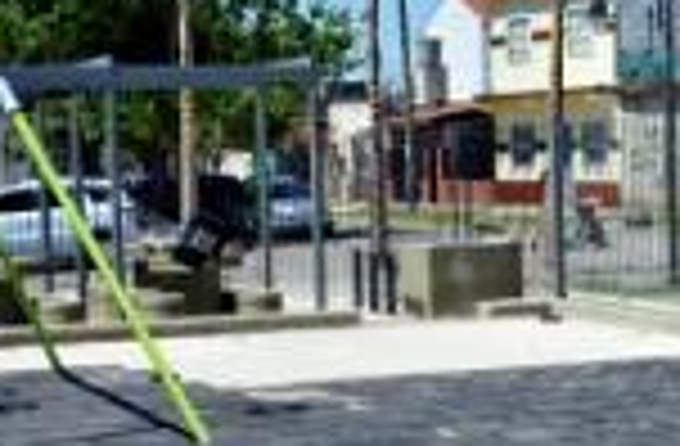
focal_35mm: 98
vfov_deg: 13.8
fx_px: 1842
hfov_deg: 20.2
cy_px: 273
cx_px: 689
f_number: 5.6
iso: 1000
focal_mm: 22
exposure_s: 1/8000
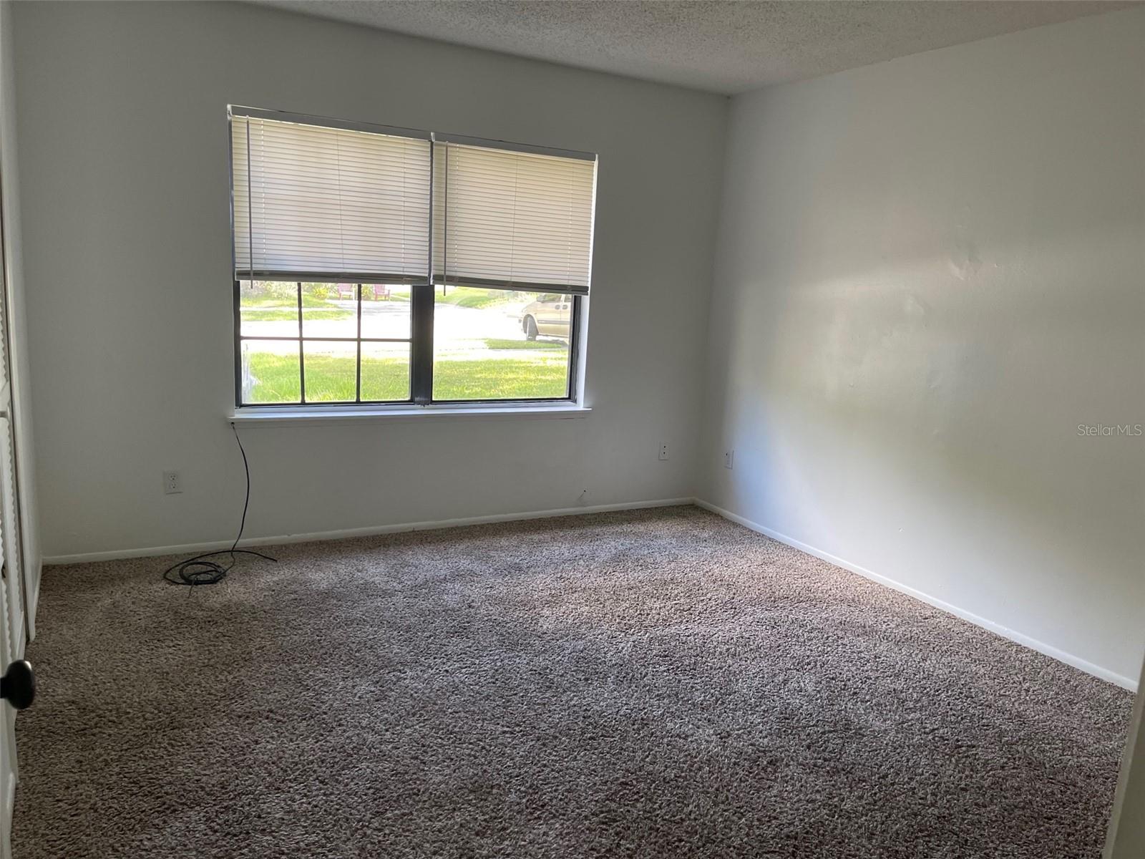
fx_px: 860
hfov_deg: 67.3
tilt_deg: -11.7
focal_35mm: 26
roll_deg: -3.9
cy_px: 430
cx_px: 572
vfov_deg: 53.1
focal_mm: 5.1
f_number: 1.6
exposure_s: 1/121
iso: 100
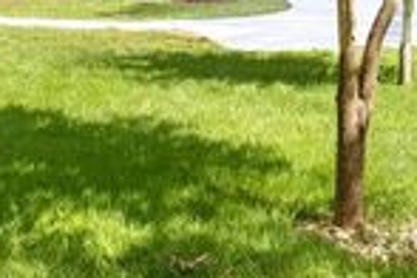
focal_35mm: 85
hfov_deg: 21.9
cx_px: -96
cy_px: -146
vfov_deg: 14.9
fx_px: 985
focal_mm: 25
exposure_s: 1/500
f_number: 8
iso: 400
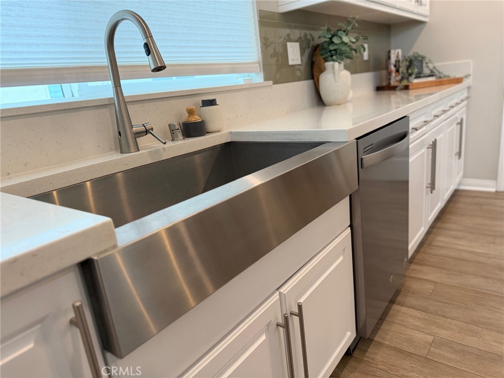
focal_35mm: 24
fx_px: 349
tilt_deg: -16.1
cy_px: 189
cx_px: 252
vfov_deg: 56.8
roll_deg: +6.9
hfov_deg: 71.6
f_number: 1.78
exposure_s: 1/120
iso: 400
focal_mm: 6.76
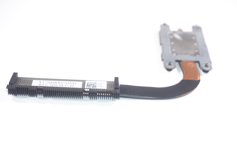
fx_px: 493
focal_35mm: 75
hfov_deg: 27.0
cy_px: 79
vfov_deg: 18.1
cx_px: 118
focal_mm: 50
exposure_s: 1/160
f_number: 6.3
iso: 640
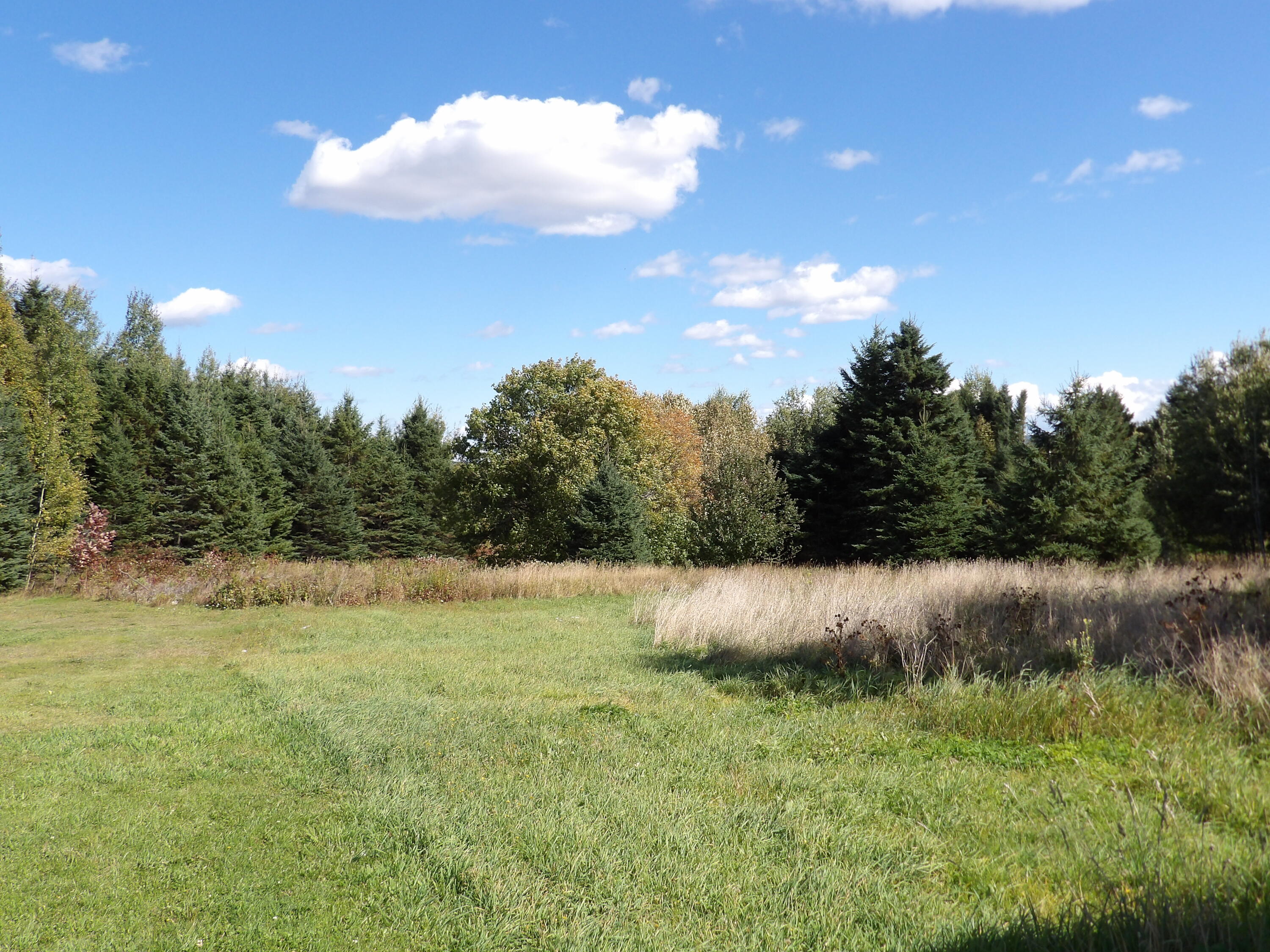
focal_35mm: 33
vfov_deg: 42.9
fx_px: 1211
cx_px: 635
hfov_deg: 55.4
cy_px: 476
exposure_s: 1/803
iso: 100
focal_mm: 5.9
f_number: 3.6
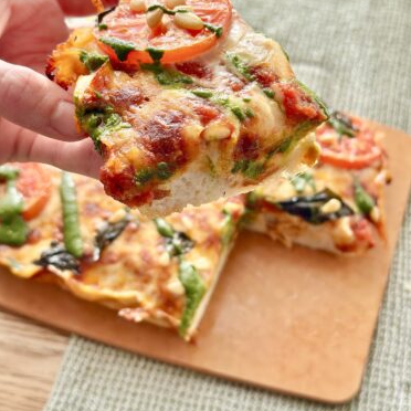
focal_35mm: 57
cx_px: 205
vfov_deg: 30.0
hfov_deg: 30.0
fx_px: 766
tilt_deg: -57.3
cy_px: 180
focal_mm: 6.86
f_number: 1.78
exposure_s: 1/597
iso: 80
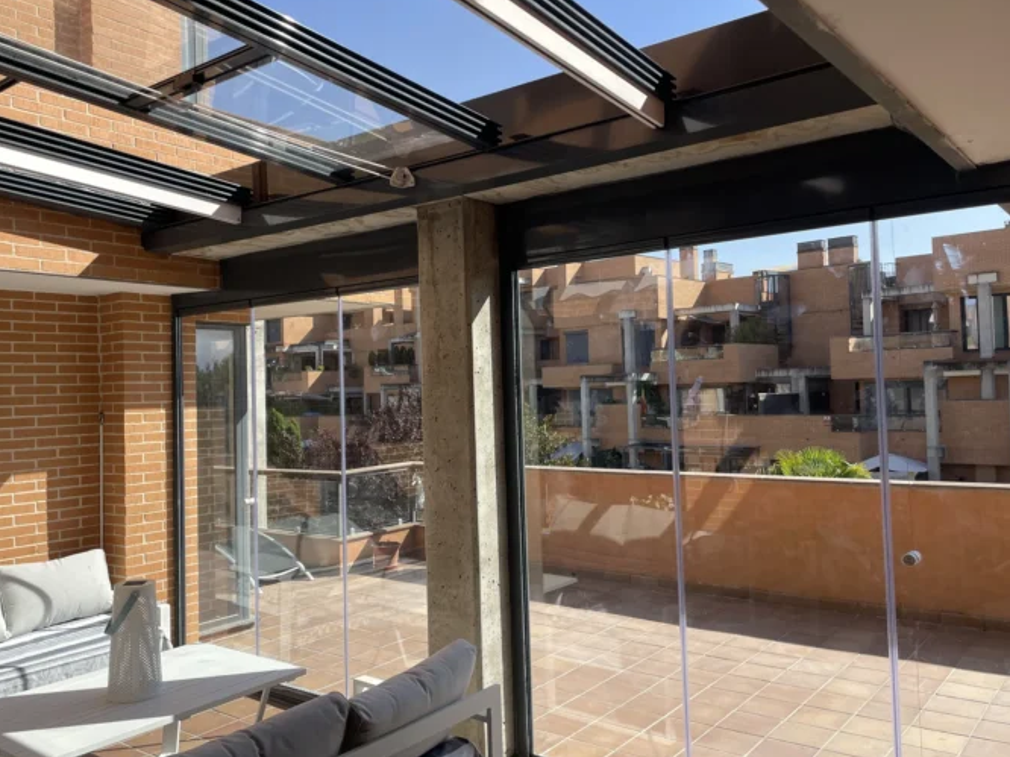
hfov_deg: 60.0
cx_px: 482
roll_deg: +1.6
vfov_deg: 46.8
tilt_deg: +1.9
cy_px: 378
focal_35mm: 30
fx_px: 875
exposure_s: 1/2020
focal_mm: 4.2
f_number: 1.6
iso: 32
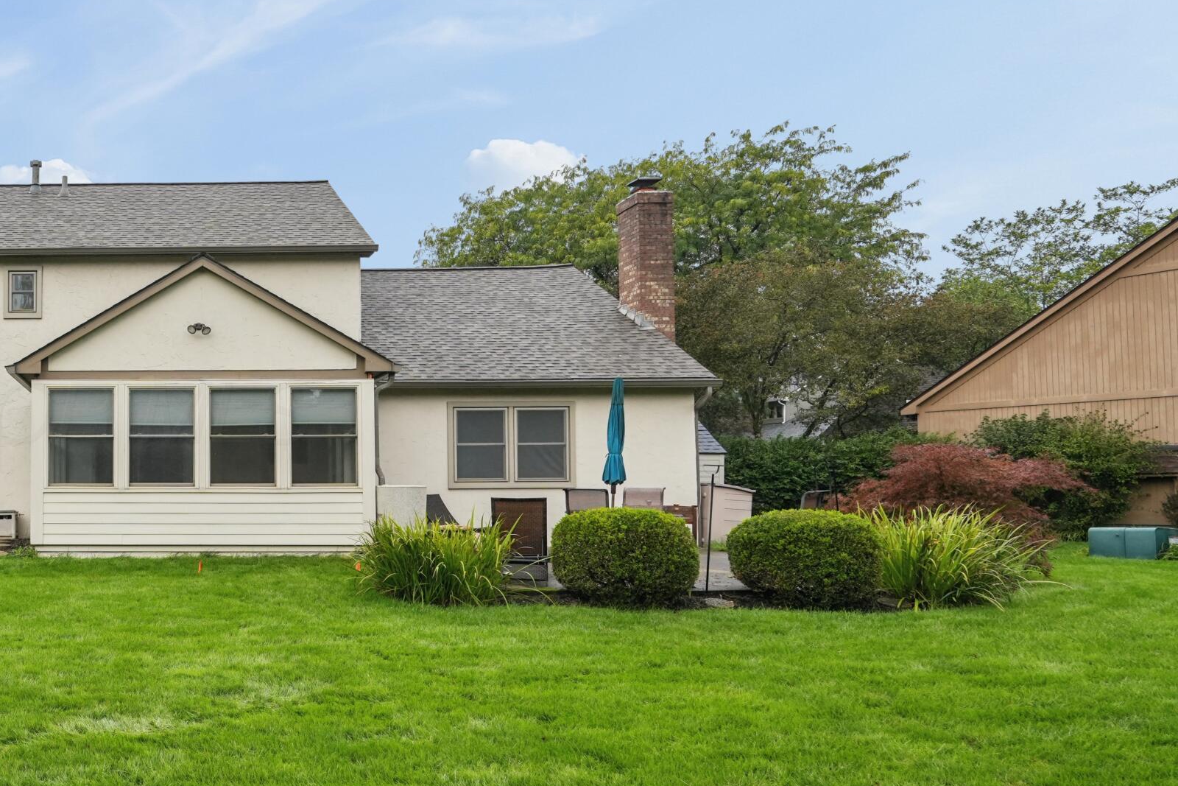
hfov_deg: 53.2
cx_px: 91
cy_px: 412
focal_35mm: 30
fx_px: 982
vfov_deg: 43.6
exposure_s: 1/320
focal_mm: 16
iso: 640
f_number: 7.1
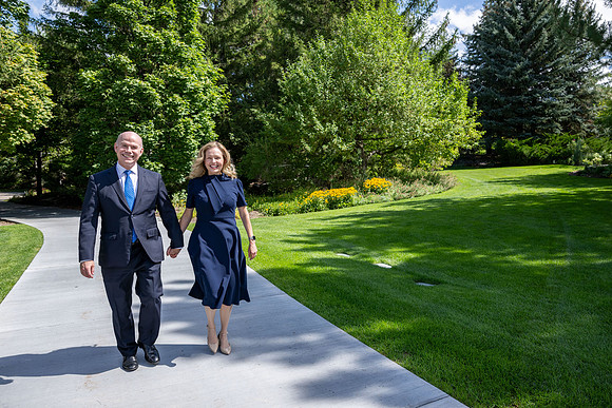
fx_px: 426
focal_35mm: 25
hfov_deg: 71.3
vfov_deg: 51.2
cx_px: 314
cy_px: 204
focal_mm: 24
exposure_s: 1/1000
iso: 100
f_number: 4
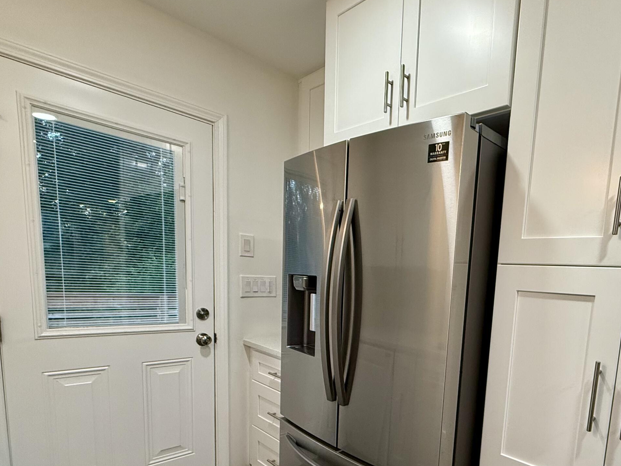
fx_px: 395
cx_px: 428
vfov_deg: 58.6
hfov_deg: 73.4
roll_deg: -3.6
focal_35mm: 22
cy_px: 336
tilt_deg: -8.2
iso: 320
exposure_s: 1/120
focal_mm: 2.22
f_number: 2.2
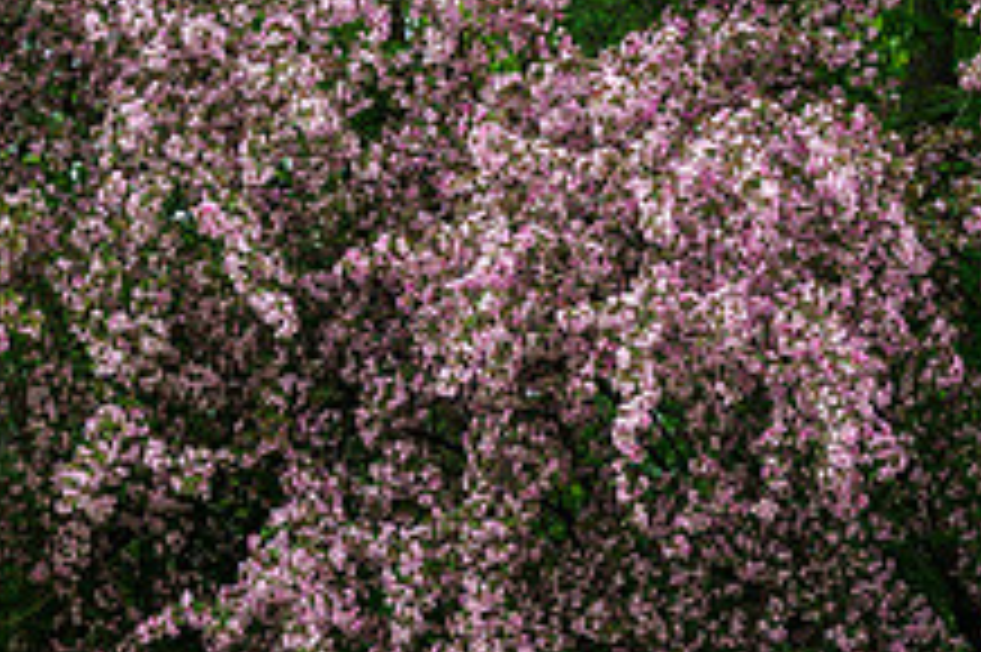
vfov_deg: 6.0
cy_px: 155
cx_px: -51
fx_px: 6235
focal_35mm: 229
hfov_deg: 8.9
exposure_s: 1/2000
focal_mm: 70
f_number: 4
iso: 800
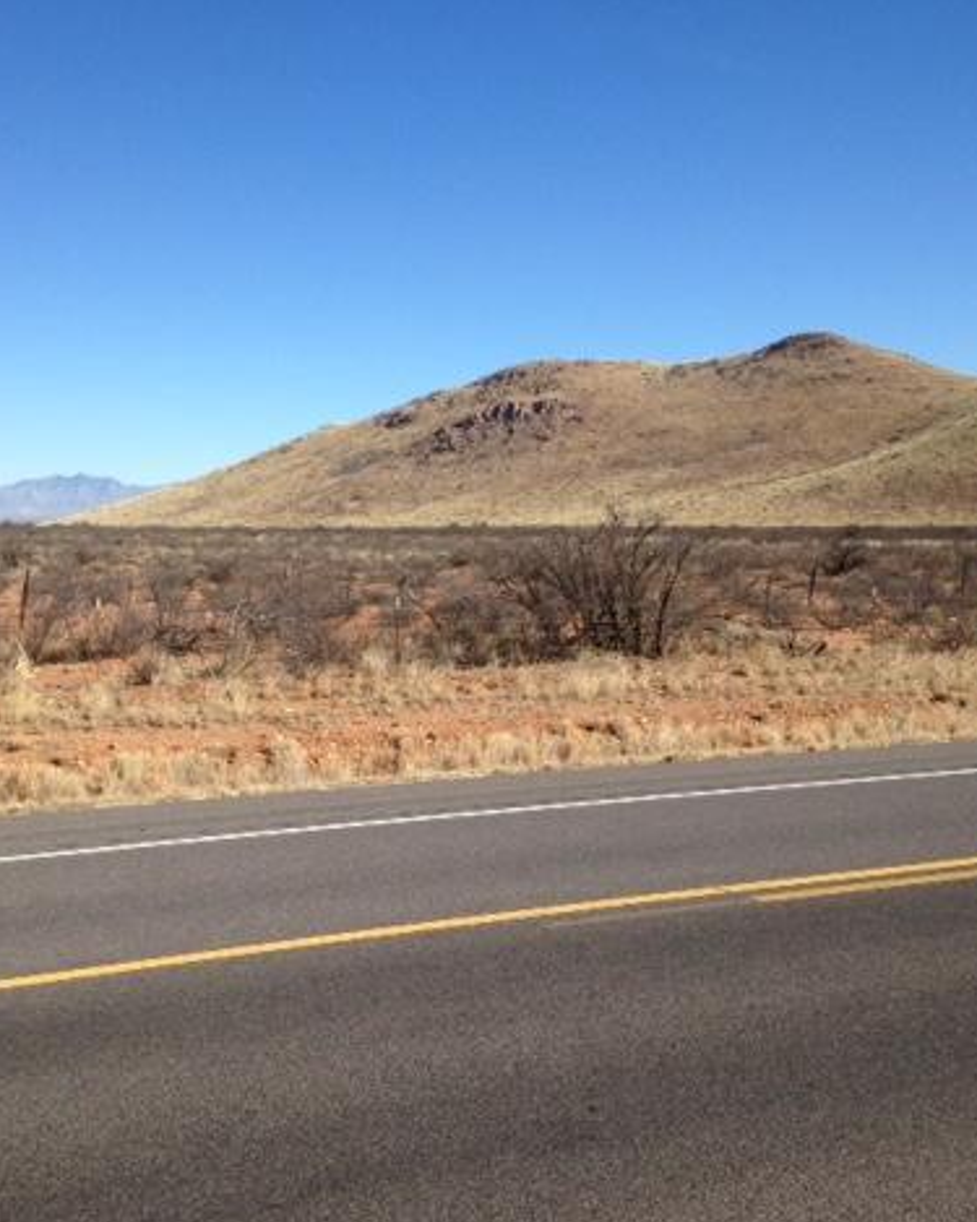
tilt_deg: -7.0
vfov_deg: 42.0
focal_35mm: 44
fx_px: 1591
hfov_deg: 34.1
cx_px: 432
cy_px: 618
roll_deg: -0.4
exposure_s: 1/1748
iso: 50
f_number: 2.4
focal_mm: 4.12
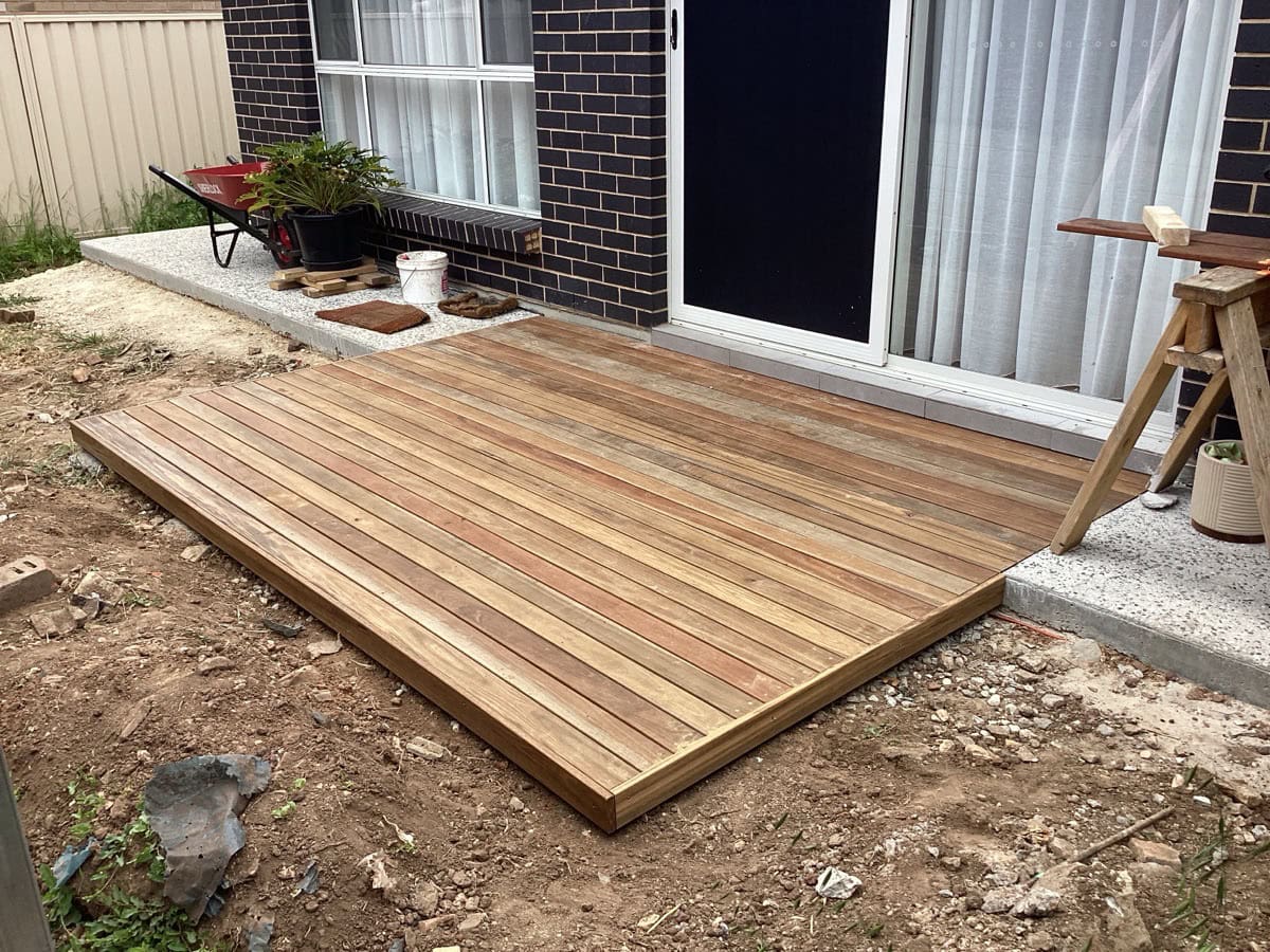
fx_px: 1137
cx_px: 635
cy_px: 476
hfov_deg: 58.4
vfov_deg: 45.4
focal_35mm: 31
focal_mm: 3.3
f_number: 2.4
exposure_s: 1/384
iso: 25
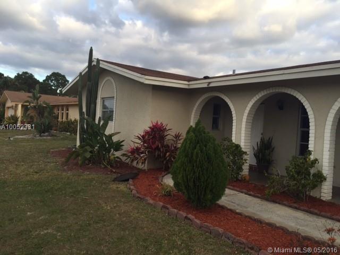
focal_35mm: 29
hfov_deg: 61.7
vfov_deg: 48.2
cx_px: 170
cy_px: 128
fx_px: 285
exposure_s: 1/430
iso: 32
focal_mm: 4.15
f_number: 2.2
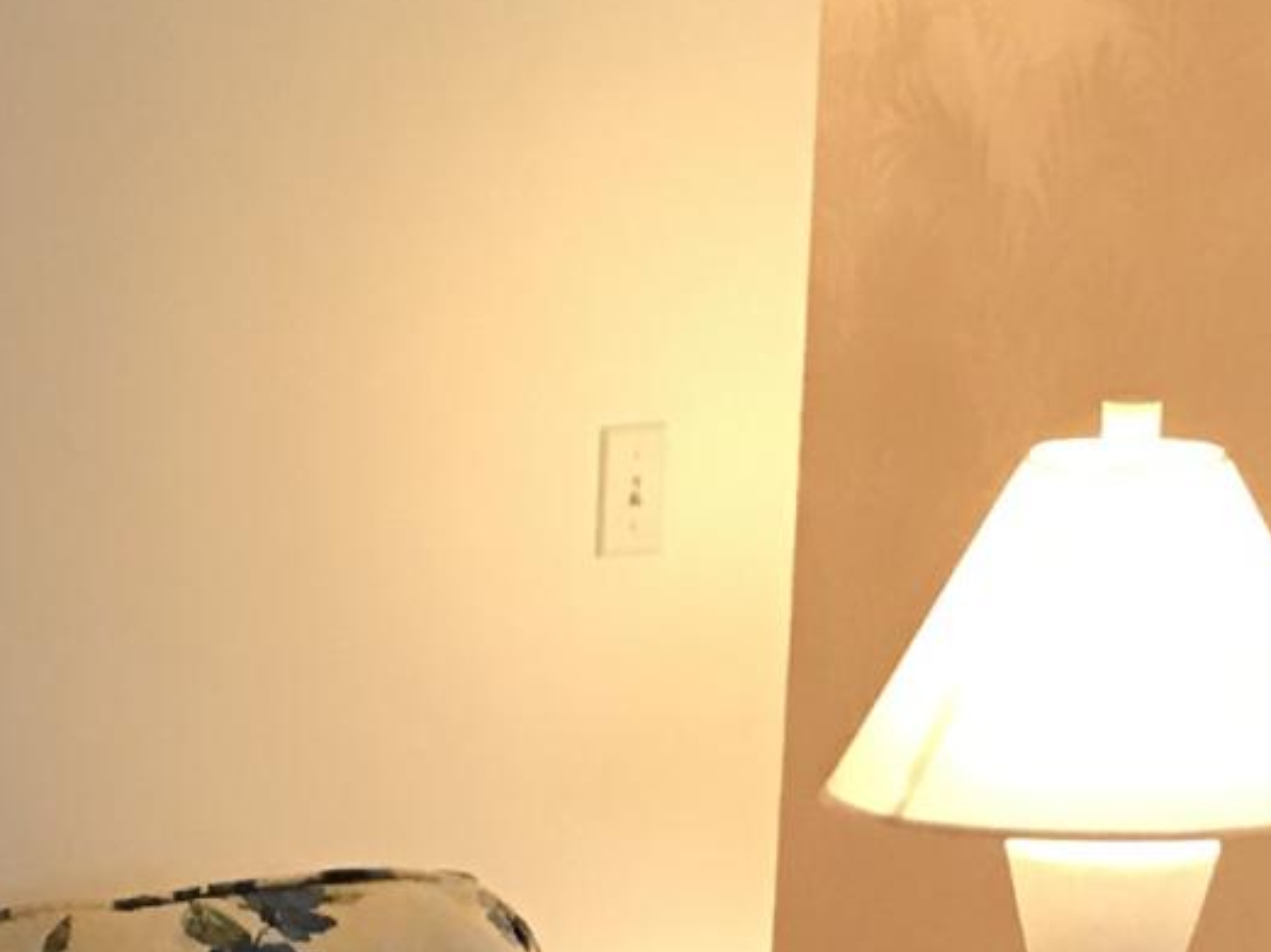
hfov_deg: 12.0
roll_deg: +0.5
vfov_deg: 8.9
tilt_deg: -15.4
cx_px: -343
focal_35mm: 161
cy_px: 1514
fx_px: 5909
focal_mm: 3.99
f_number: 1.8
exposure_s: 1/20
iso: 40
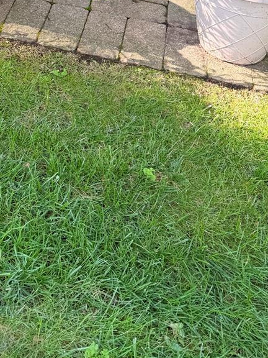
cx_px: 10
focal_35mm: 64
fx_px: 661
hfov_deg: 22.2
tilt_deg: -23.4
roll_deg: -2.6
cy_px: -77
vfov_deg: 26.7
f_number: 1.78
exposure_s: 1/379
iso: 80
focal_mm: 6.76
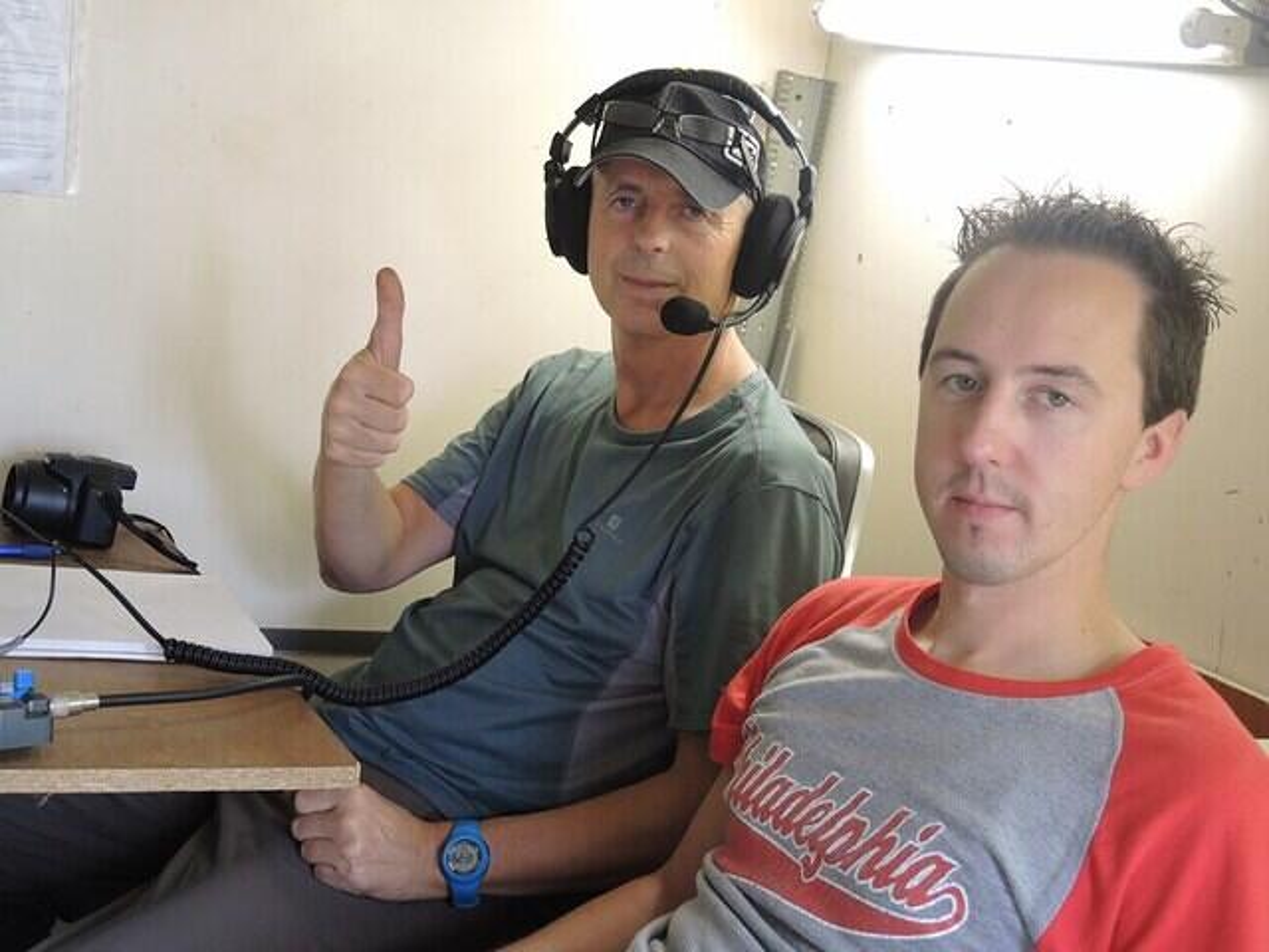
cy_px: 476
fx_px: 1686
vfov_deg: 31.5
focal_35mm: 46
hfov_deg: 41.2
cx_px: 634
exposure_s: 1/50
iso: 360
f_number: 2.5
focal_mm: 9.9
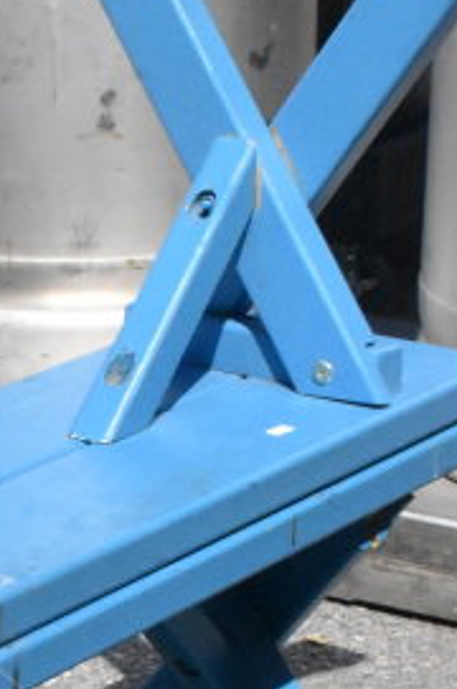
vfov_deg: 14.3
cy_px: 639
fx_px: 2711
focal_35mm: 142
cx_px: -259
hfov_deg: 9.3
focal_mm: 28
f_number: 25
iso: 6400
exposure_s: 1/2500
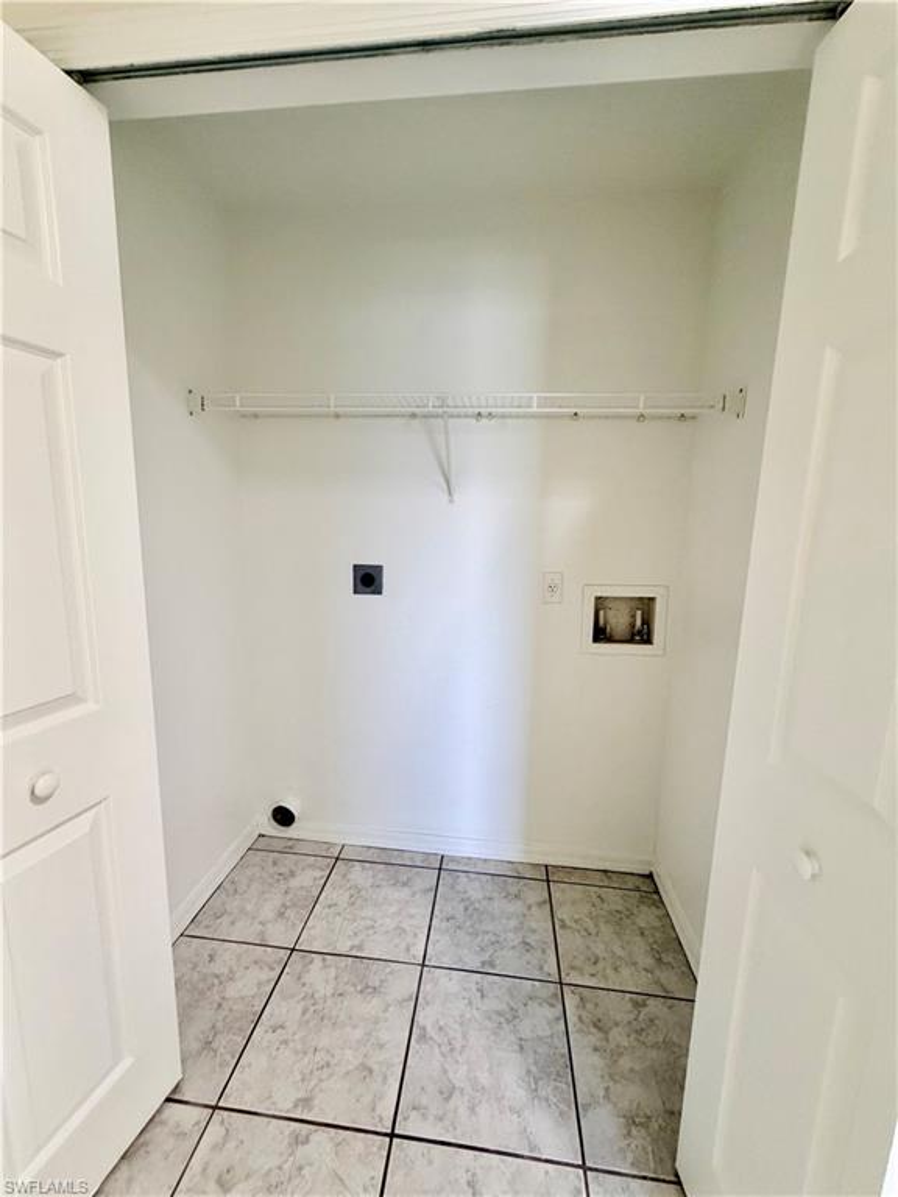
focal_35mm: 14
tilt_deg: -9.9
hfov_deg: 85.7
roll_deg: -1.1
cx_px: 449
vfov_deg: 102.1
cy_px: 598
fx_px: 484
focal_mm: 2.22
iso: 250
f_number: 2.2
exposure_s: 1/60
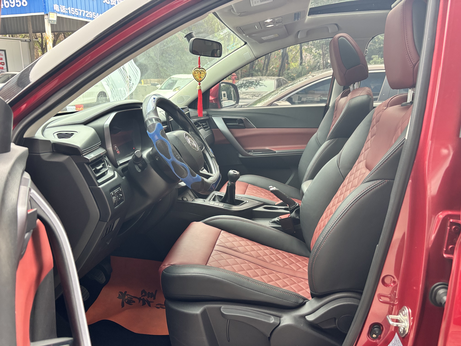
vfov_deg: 53.1
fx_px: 346
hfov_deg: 67.3
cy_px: 173
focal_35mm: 26
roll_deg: -1.9
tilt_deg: -16.2
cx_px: 230
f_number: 1.6
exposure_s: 1/60
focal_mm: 5.96
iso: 200
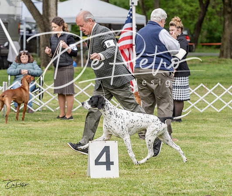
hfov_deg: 11.7
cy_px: 102
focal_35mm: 162
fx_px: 1136
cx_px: 110
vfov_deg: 9.9
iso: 400
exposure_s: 1/800
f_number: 4.5
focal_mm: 129
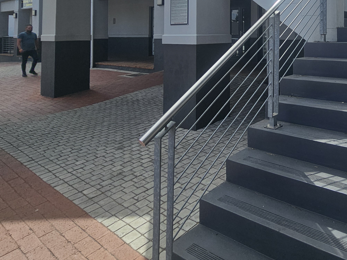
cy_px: 19
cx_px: 288
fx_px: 261
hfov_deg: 60.6
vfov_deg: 47.0
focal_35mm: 26
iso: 50
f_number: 2.2
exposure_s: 1/2679
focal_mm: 2.2
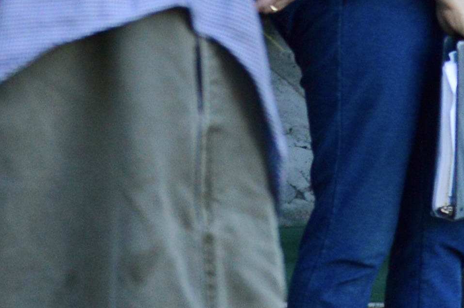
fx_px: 6245
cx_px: 726
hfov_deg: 4.2
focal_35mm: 485
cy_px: -337
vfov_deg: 2.8
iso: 400
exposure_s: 1/125
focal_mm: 55
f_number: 5.6
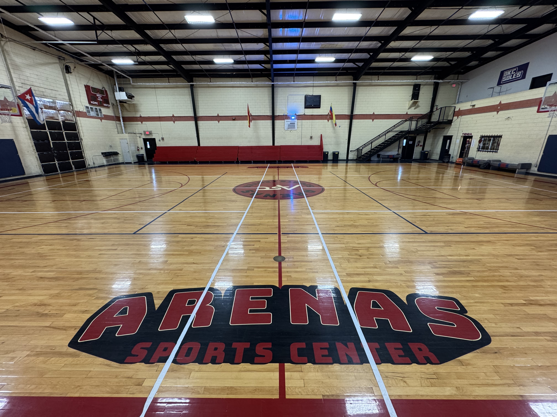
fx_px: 225
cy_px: 208
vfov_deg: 85.7
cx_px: 278
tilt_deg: -17.5
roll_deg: +0.2
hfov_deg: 102.1
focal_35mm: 14
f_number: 2.2
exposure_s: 1/60
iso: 200
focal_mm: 2.22
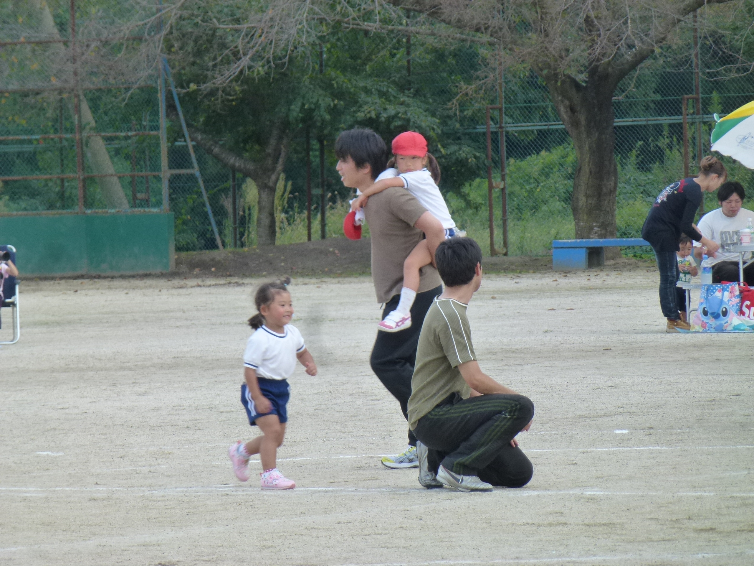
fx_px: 6208
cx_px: 377
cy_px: 283
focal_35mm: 285
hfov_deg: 7.0
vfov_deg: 5.2
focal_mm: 51
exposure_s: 1/160
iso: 160
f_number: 5.7
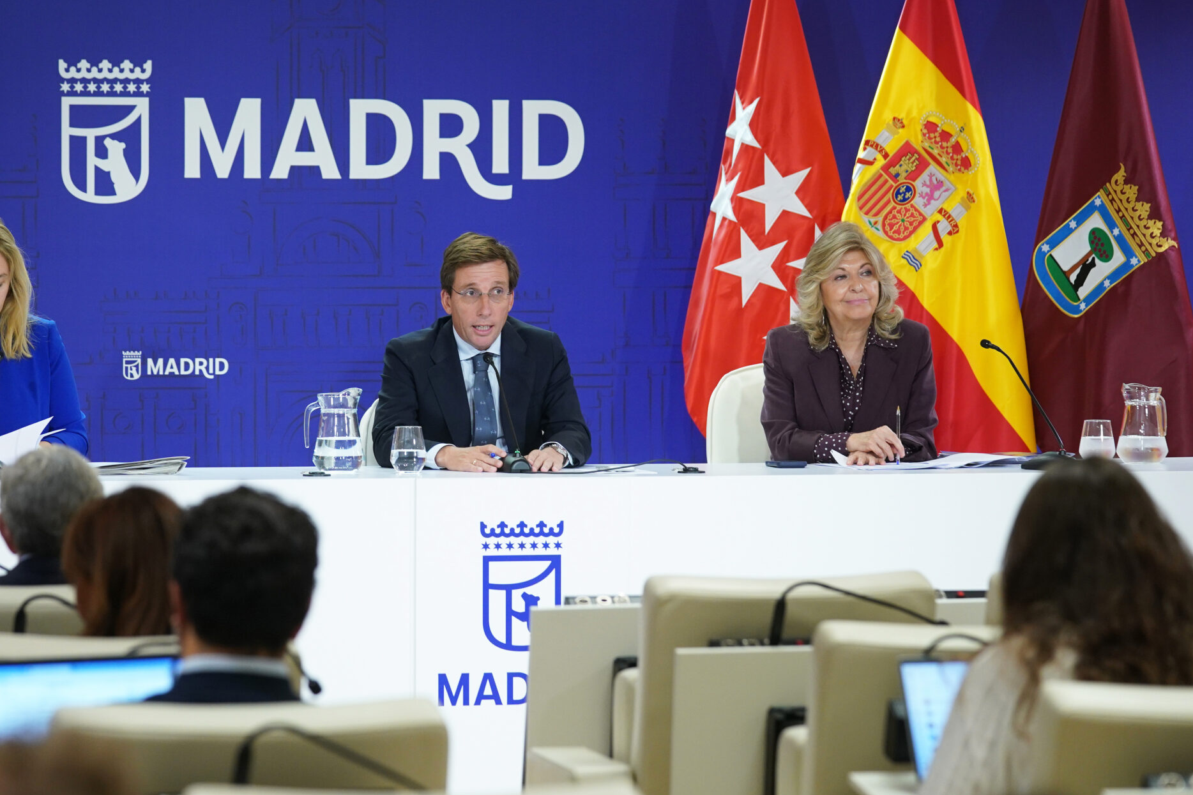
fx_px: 5268
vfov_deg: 8.6
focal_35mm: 159
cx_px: 439
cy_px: 361
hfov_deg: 12.9
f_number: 4
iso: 1600
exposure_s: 1/200
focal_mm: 116
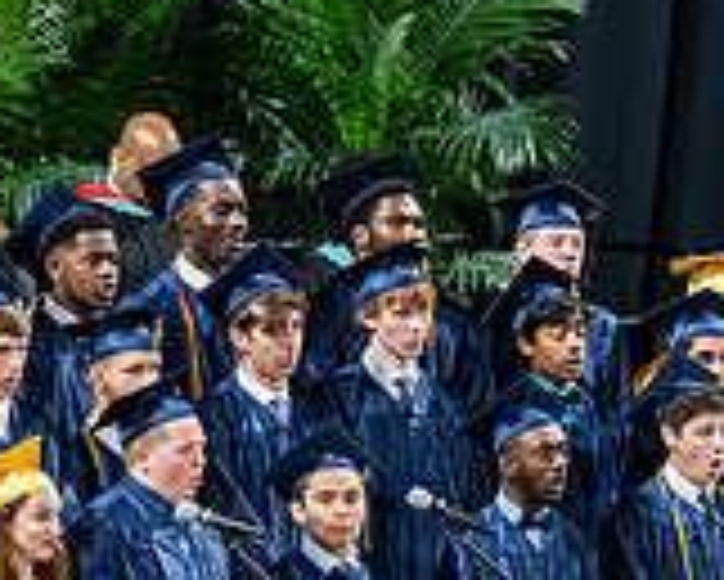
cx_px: 566
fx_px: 12693
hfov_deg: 3.3
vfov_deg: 2.6
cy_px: 506
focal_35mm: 592
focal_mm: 145
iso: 2000
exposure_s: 1/200
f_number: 4
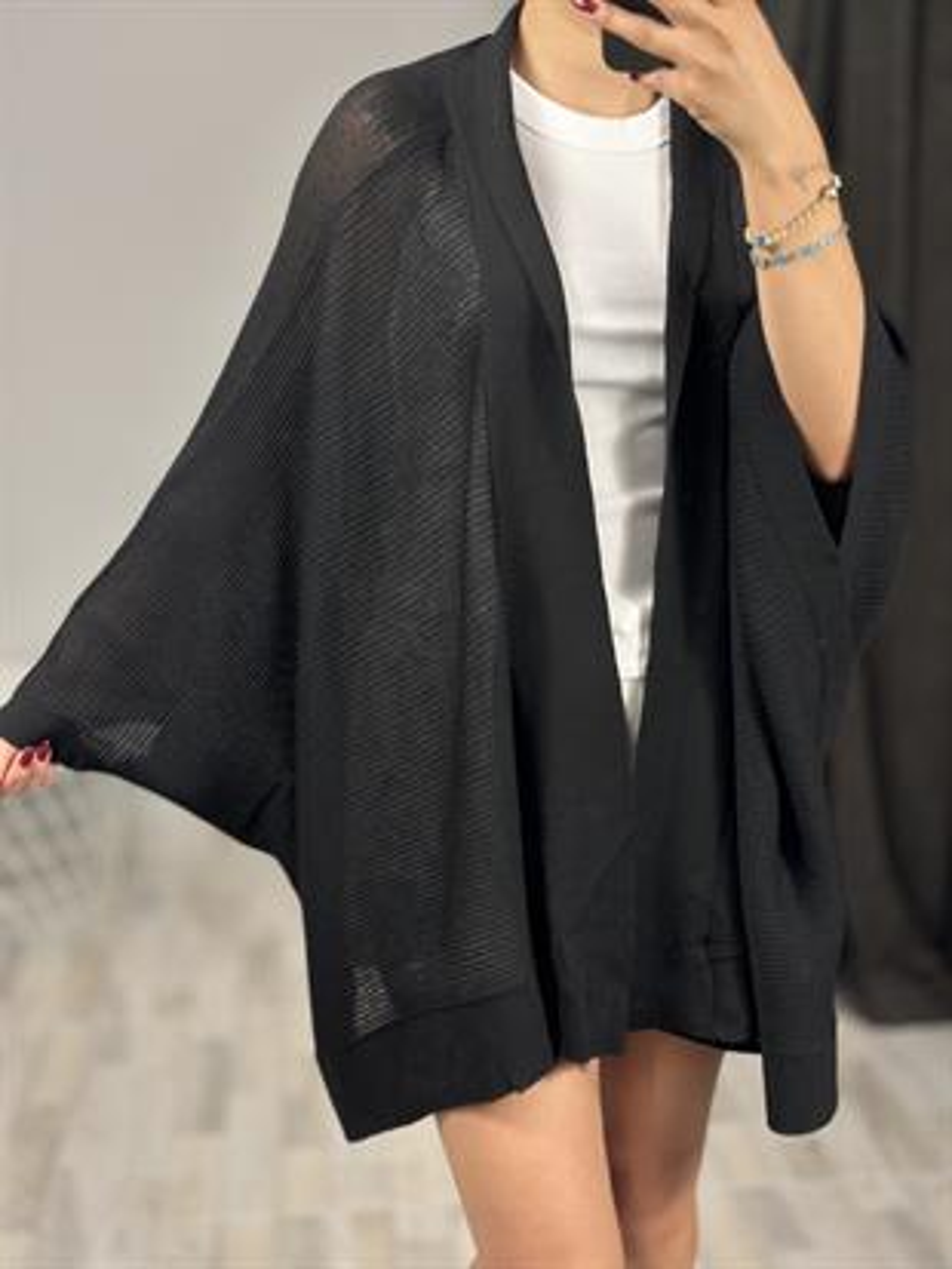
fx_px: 1759
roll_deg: +3.0
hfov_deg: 30.3
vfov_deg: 39.6
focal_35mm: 48
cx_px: 476
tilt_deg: -30.6
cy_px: 634
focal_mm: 6.86
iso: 125
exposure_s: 1/50
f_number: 1.78
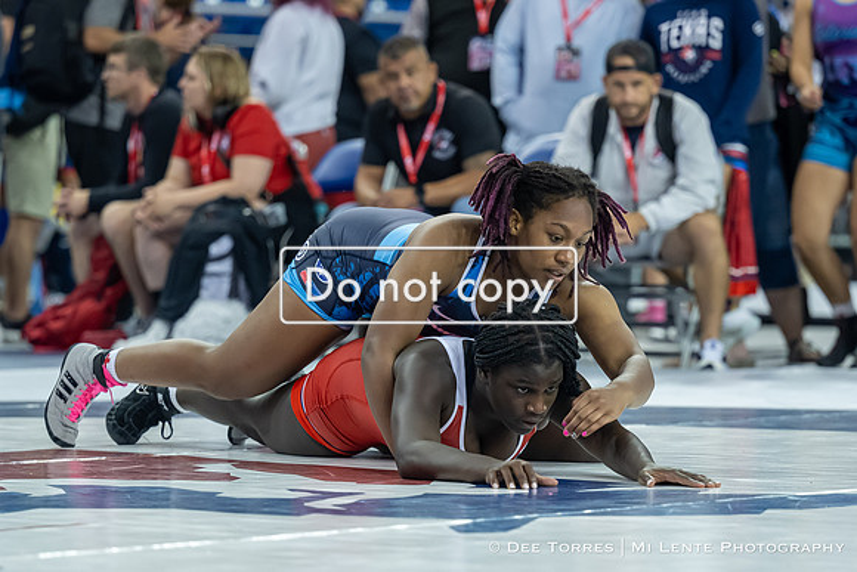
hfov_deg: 10.6
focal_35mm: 194
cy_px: 375
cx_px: 412
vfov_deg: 7.1
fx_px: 4619
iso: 1800
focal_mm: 120
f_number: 2.8
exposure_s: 1/800
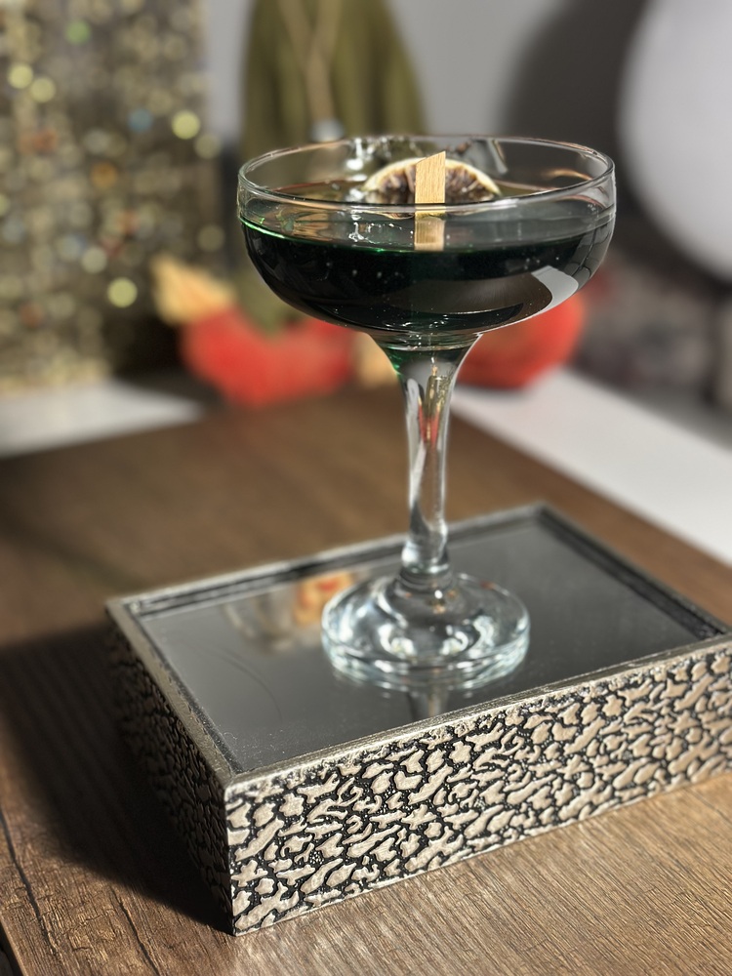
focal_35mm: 48
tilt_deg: -23.9
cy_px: 488
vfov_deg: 39.7
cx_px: 366
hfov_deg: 30.3
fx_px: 1353
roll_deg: +1.2
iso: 250
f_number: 1.78
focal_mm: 6.86
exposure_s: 1/50
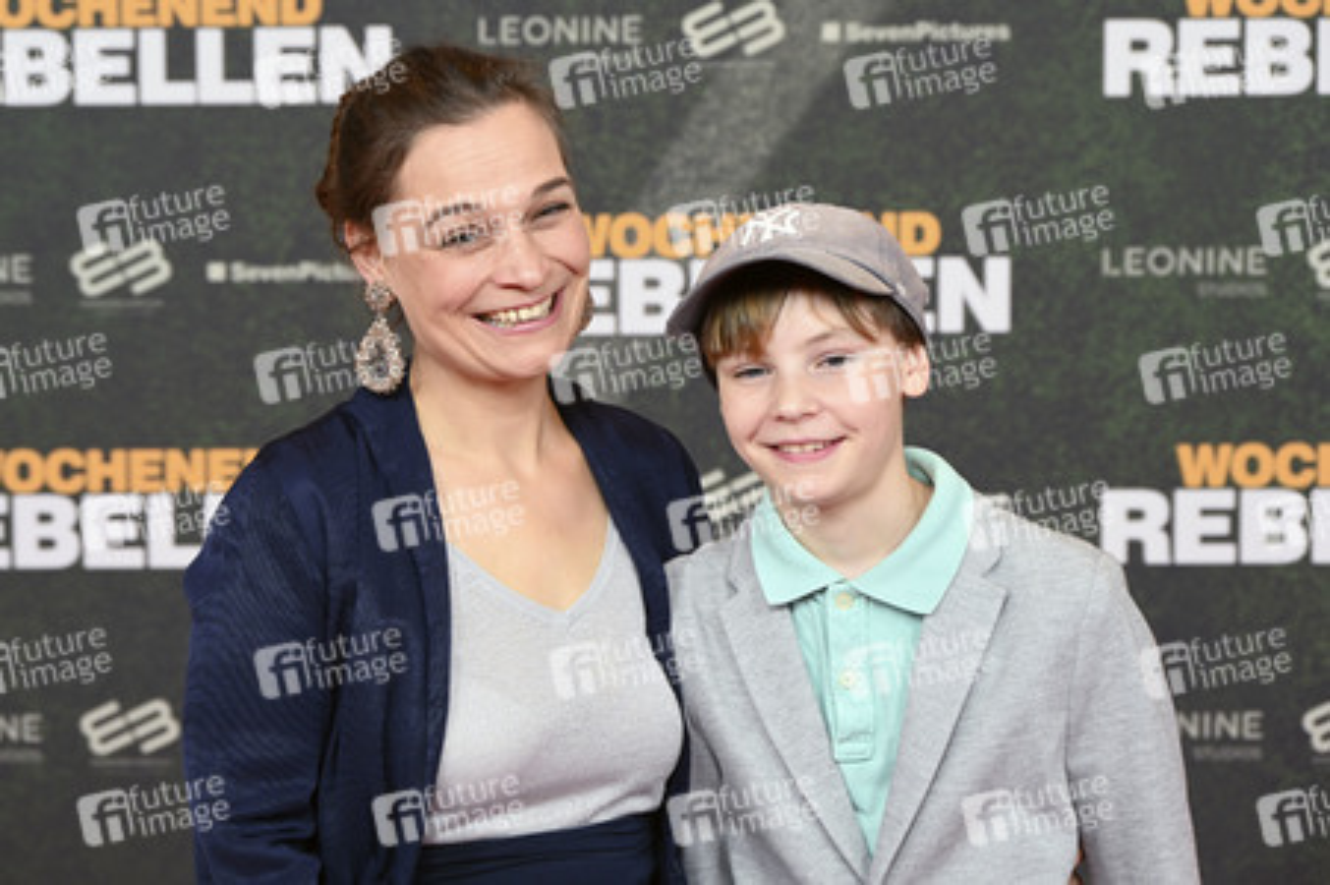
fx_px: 3064
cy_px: 442
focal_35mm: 83
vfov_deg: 16.4
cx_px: 665
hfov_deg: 24.5
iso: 1000
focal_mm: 83
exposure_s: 1/200
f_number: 6.3
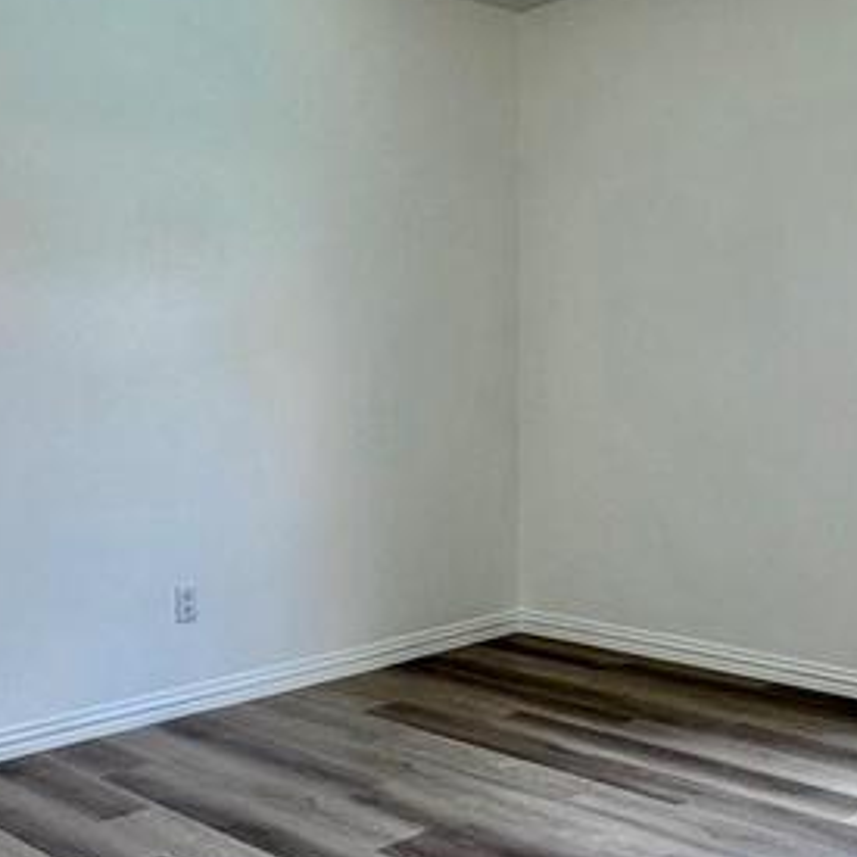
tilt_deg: -2.8
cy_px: 399
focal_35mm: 46
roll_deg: -0.4
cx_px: 499
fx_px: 1288
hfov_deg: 36.7
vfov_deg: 36.8
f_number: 2.2
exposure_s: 1/120
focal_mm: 2.22
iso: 64
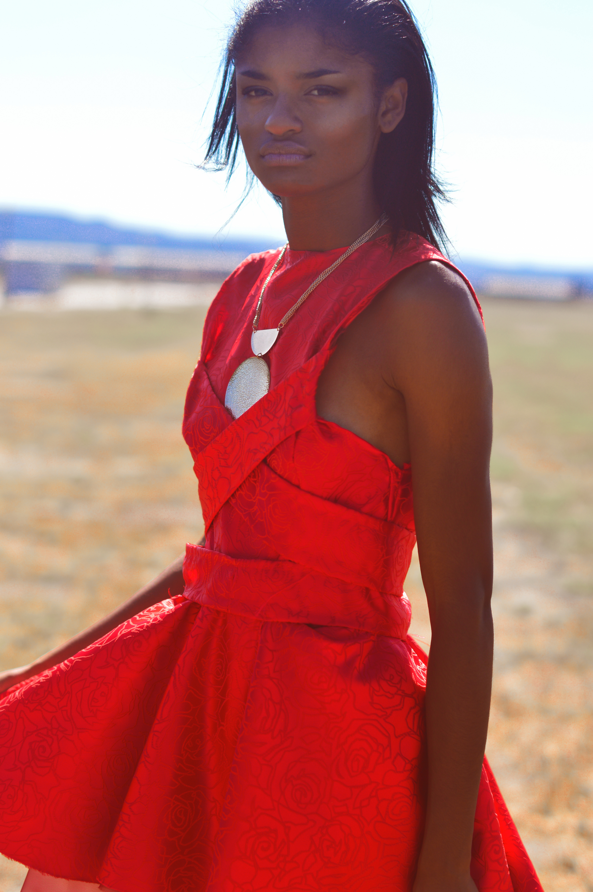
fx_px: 1856
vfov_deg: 27.0
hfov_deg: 18.1
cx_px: 296
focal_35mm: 75
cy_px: 446
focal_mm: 50
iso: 100
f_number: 2.5
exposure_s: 1/2000
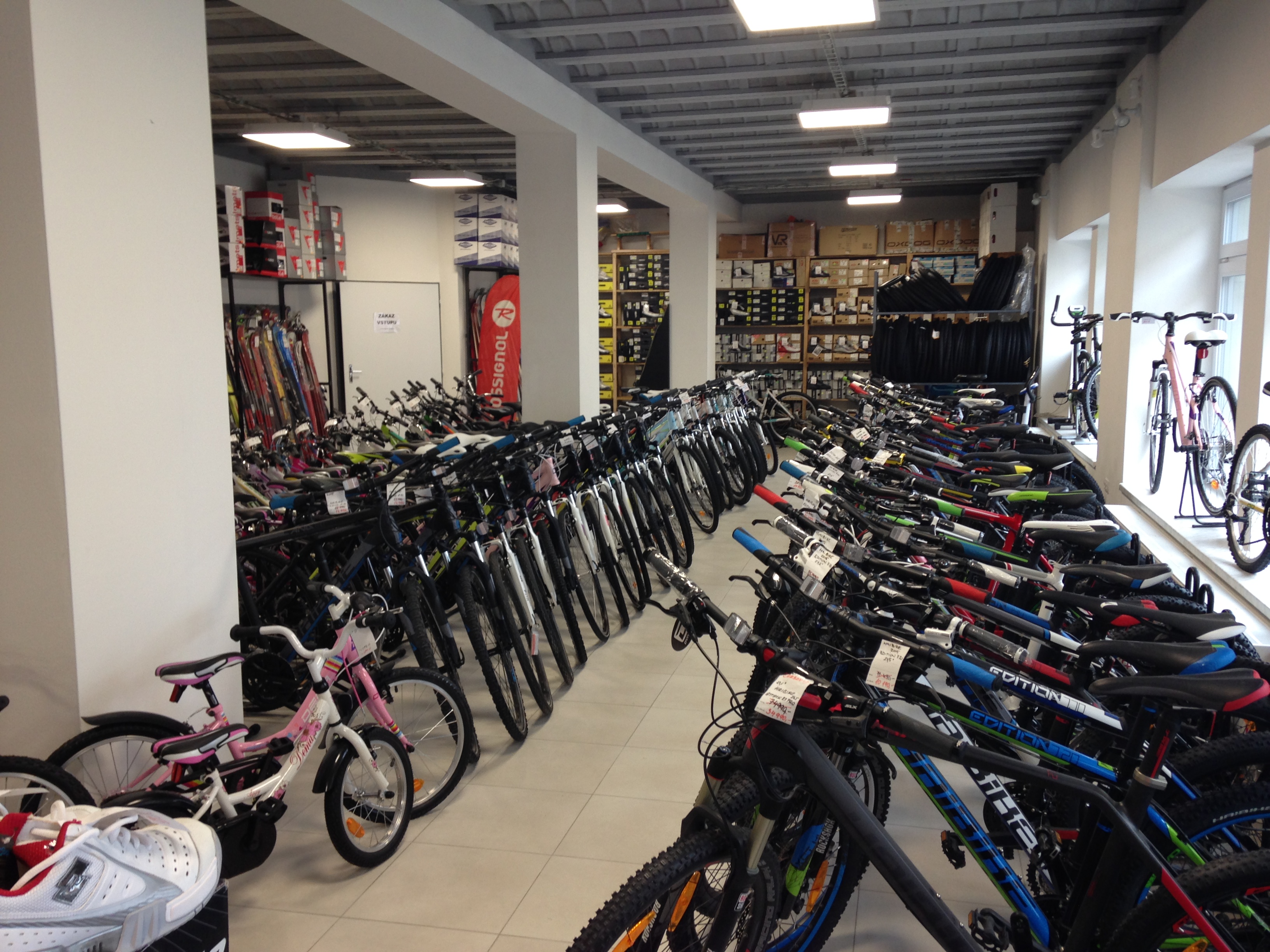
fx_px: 1211
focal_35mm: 33
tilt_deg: -8.7
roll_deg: +1.4
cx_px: 635
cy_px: 476
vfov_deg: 42.9
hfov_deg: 55.4
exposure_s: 1/20
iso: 50
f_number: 2.4
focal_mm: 4.12
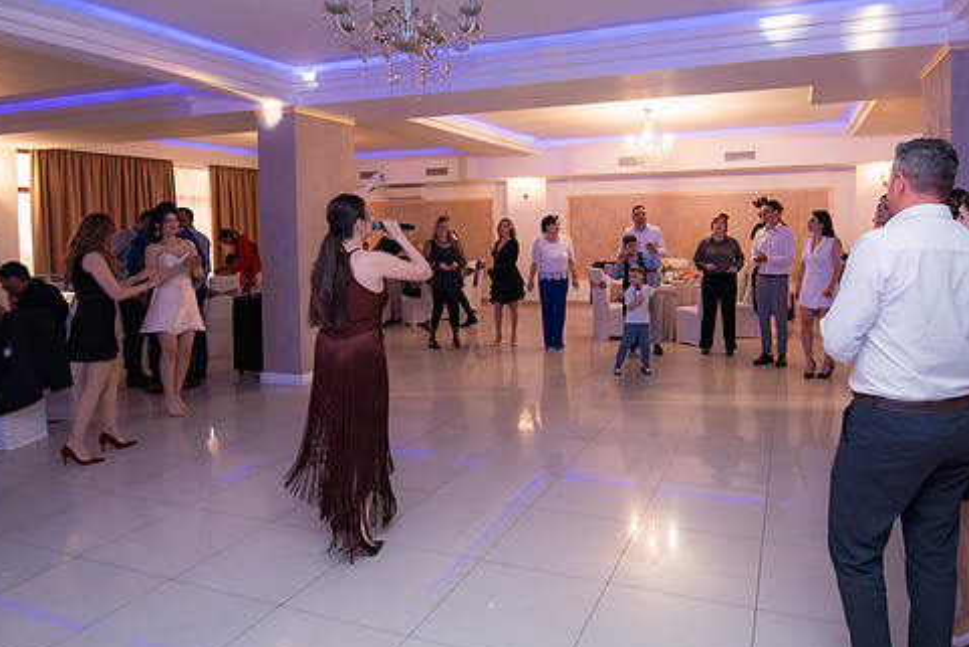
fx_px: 646
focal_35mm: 24
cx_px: 544
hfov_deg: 73.4
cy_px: 260
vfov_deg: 52.8
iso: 1600
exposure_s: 1/200
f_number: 2.8
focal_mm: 16
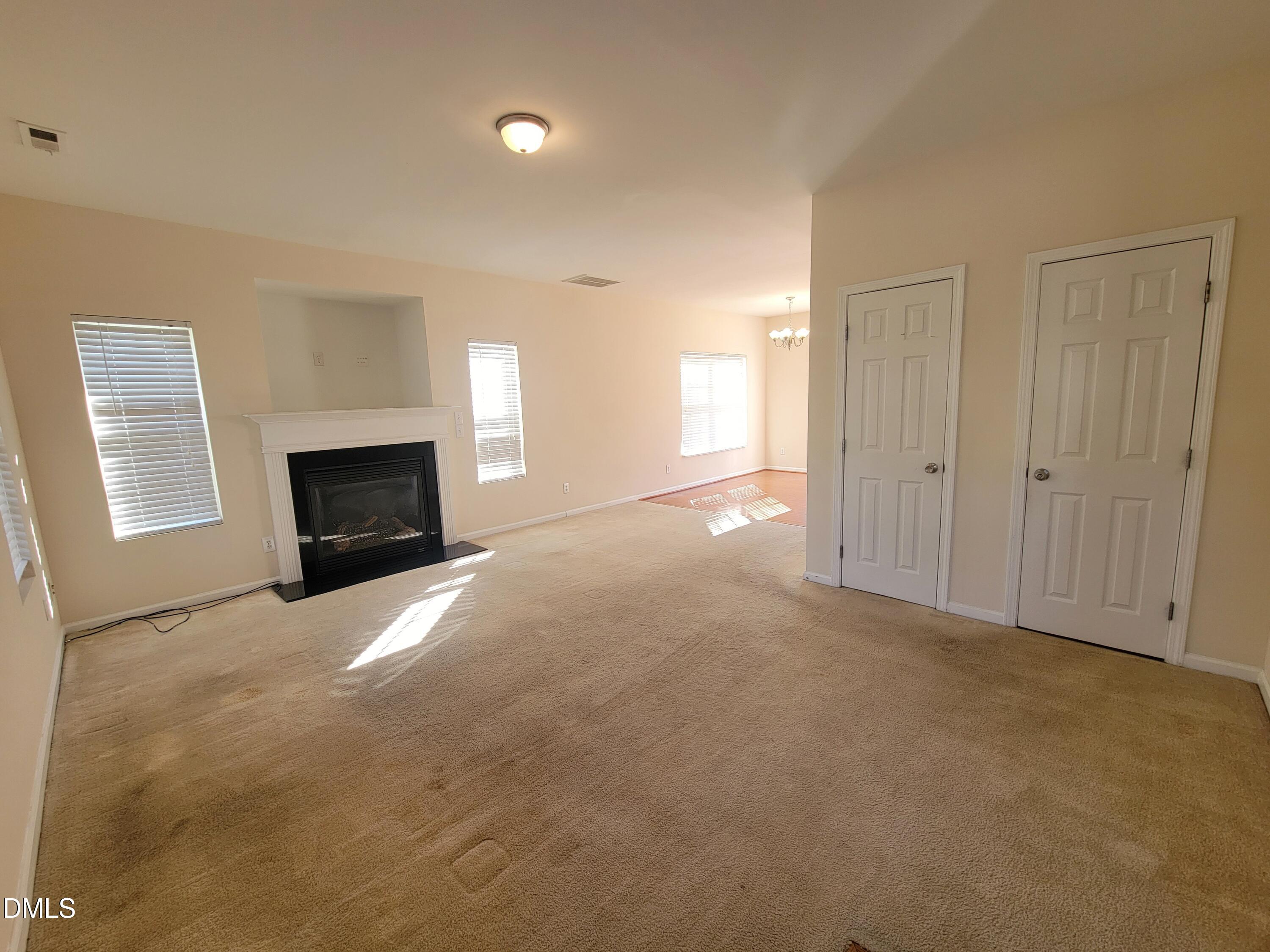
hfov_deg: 106.2
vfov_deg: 89.9
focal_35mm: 13
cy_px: 476
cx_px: 635
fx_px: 477
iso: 64
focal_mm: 2.2
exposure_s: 1/60.2
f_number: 2.2
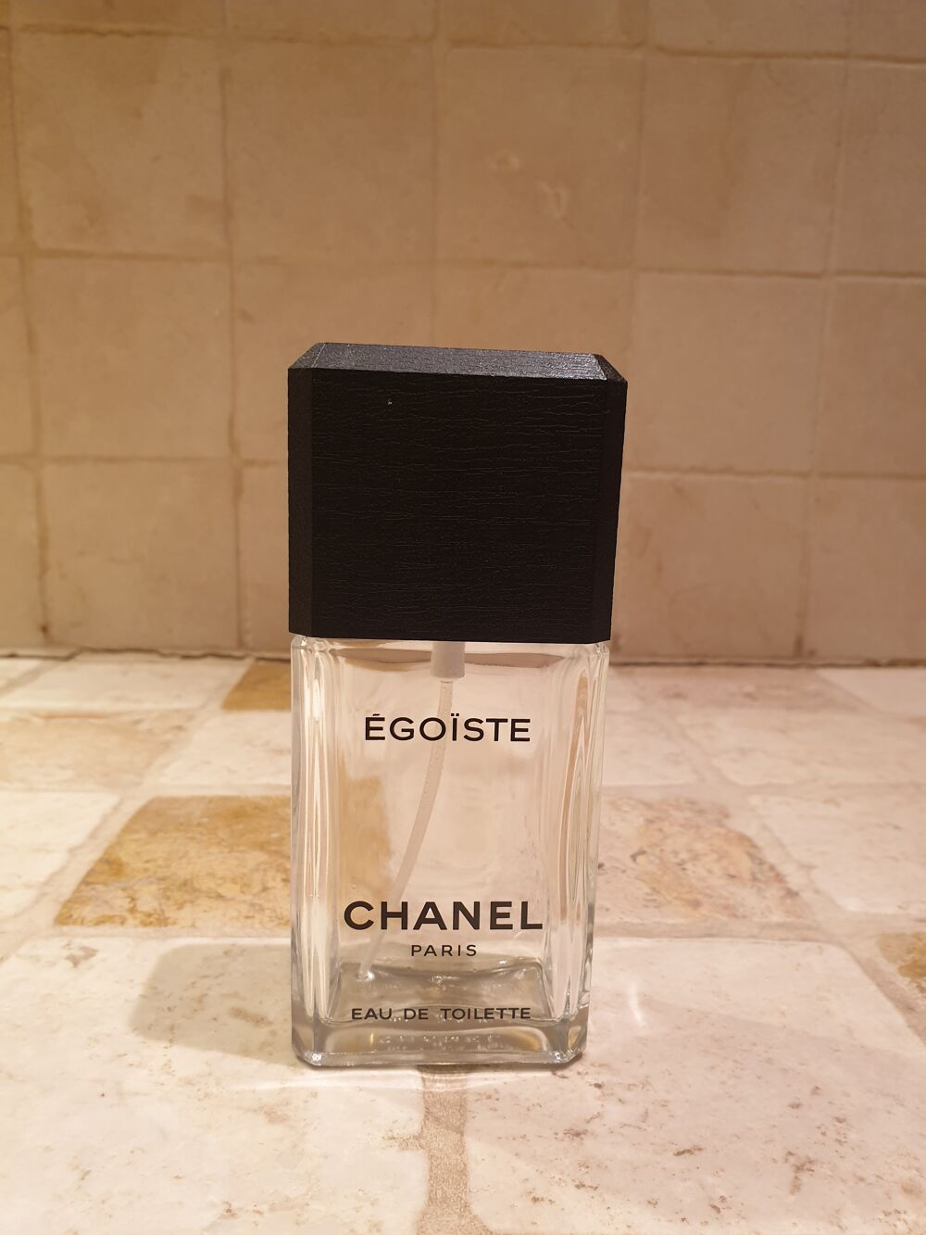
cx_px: 463
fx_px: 927
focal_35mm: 26
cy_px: 618
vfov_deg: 67.3
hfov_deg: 53.1
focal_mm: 4.3
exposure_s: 1/50
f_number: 2.4
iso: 125
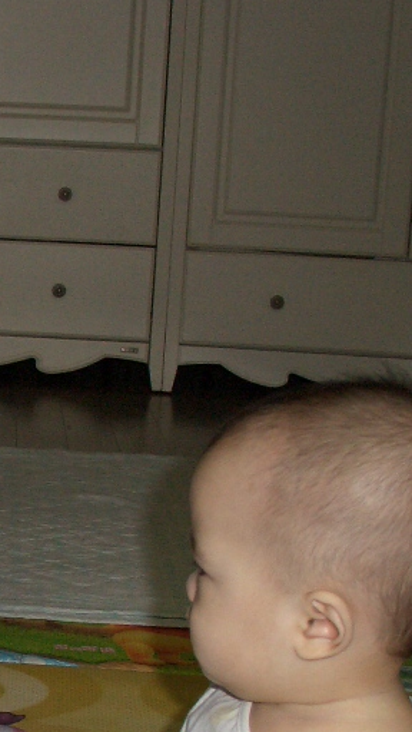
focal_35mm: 90
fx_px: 1745
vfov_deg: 23.4
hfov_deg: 12.7
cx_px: -229
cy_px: 573
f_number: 2.8
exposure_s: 1/60
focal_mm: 7.1
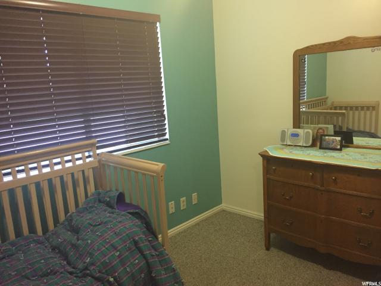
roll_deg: +5.3
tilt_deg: -9.9
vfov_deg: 48.2
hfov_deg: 61.7
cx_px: 190
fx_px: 319
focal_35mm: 29
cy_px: 143
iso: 200
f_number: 2.2
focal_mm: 4.15
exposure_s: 1/30
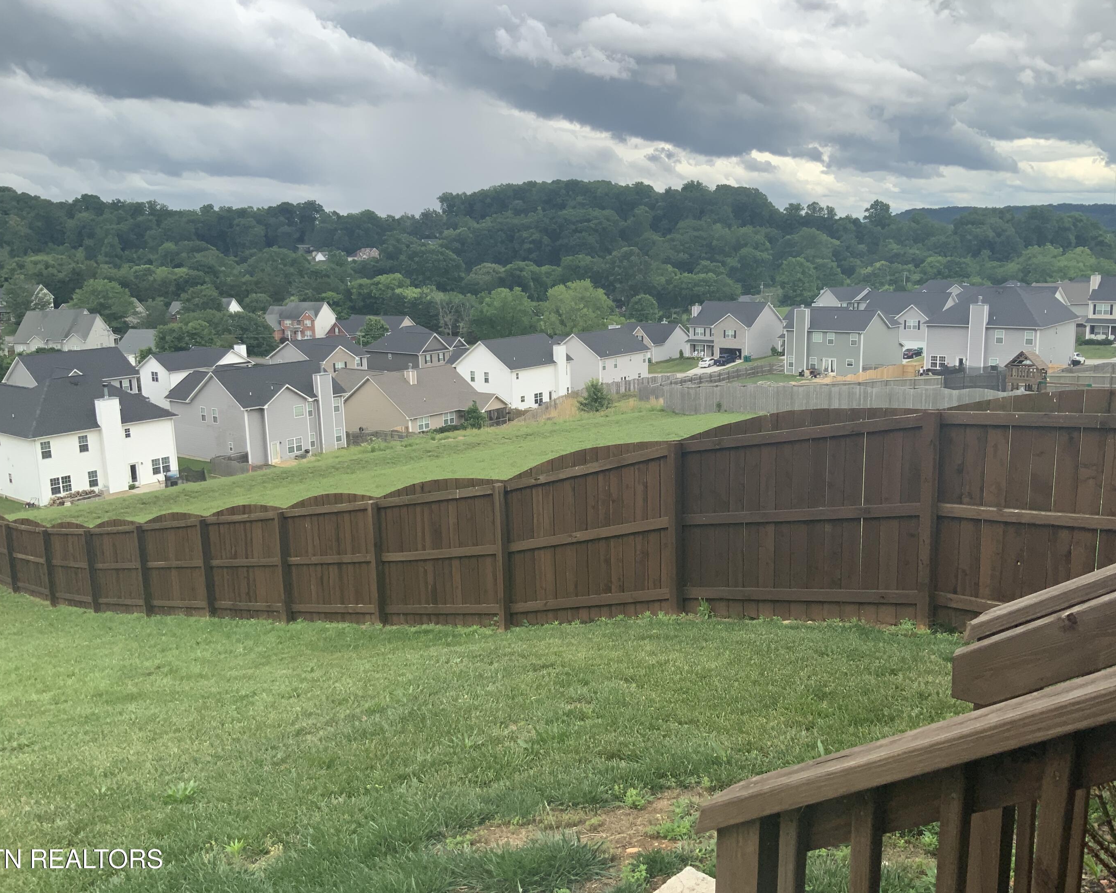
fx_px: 1024
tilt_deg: -9.4
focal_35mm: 31
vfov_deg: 47.1
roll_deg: +1.3
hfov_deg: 57.2
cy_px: 443
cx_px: 580
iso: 16
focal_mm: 3
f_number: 1.8
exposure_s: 1/962
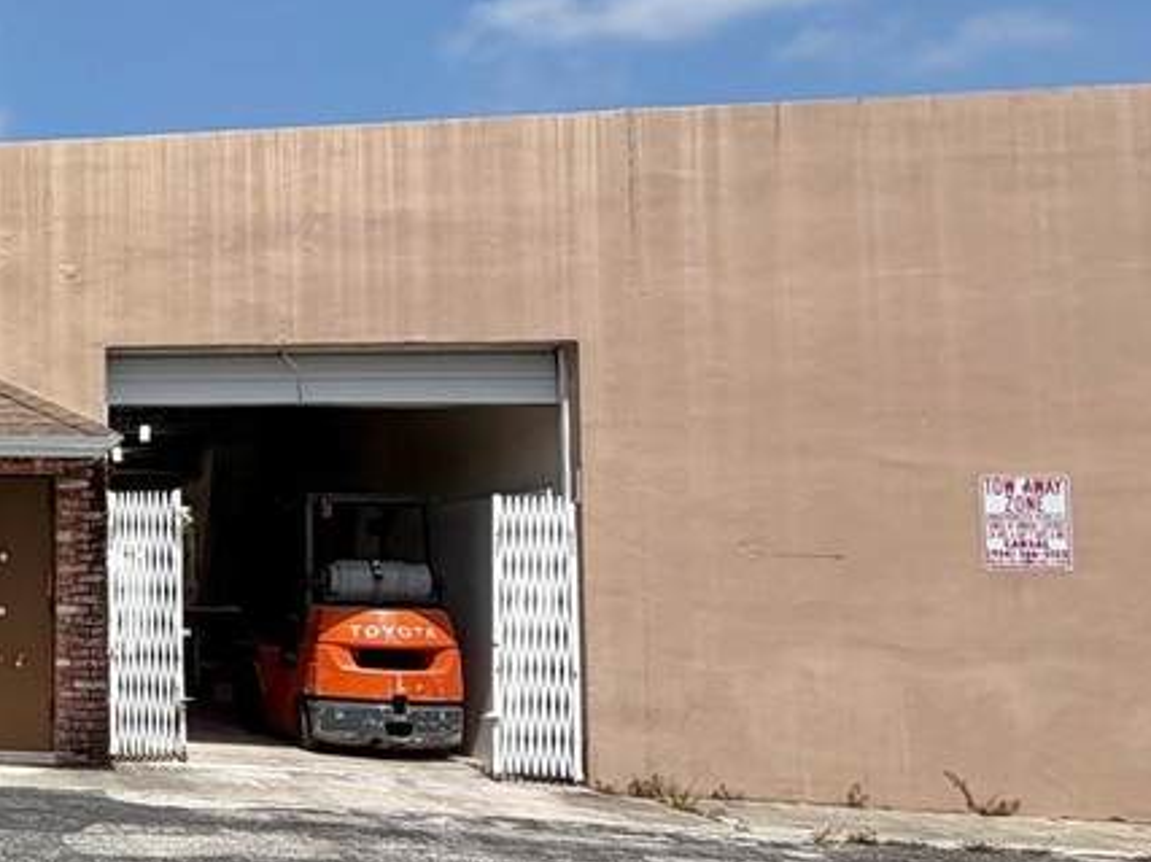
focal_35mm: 42
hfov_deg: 32.1
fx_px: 1396
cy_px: 493
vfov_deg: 34.3
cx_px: -394
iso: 20
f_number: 2.2
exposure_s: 1/1087
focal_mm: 2.22
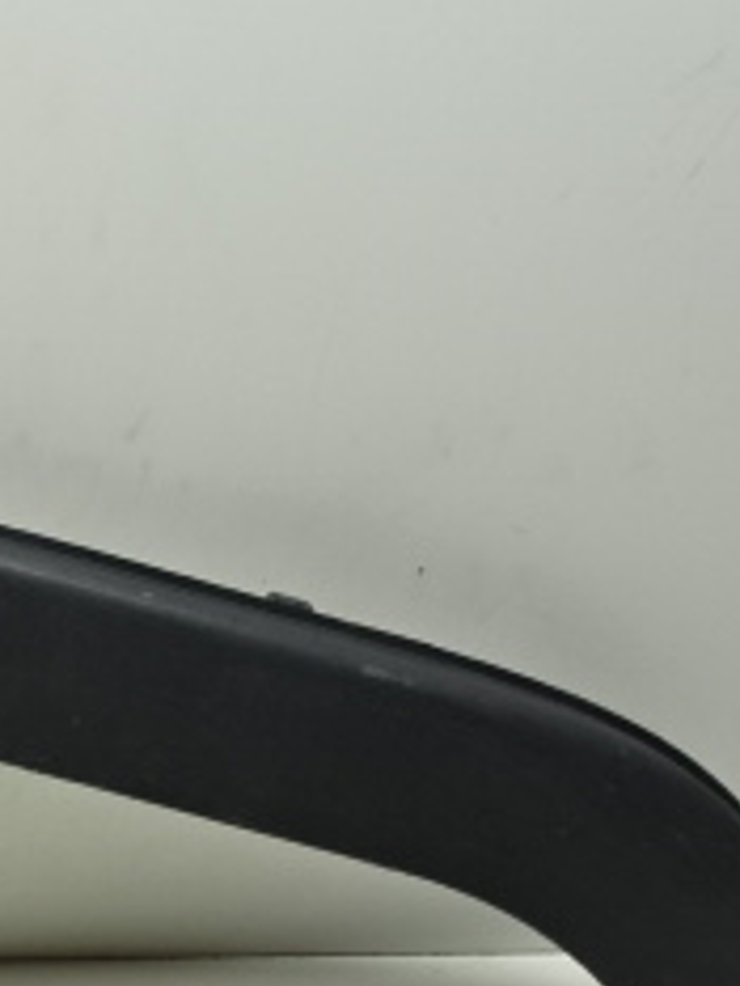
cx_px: -372
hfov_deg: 19.4
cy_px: 842
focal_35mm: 66
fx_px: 1879
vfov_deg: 28.5
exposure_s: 1/40
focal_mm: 4.1
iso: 80
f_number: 3.5
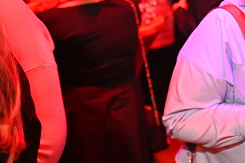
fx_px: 401
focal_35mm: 59
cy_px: 20
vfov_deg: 22.5
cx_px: 329
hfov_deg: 27.5
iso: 800
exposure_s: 1/160
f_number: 1.8
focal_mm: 20
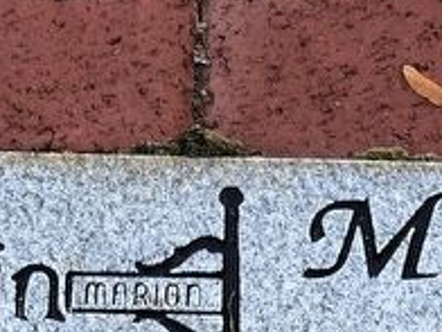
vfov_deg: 6.8
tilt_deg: -61.3
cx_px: 336
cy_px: 589
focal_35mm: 212
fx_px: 2707
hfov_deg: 9.3
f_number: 2.4
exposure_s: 1/60
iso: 25
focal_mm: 6
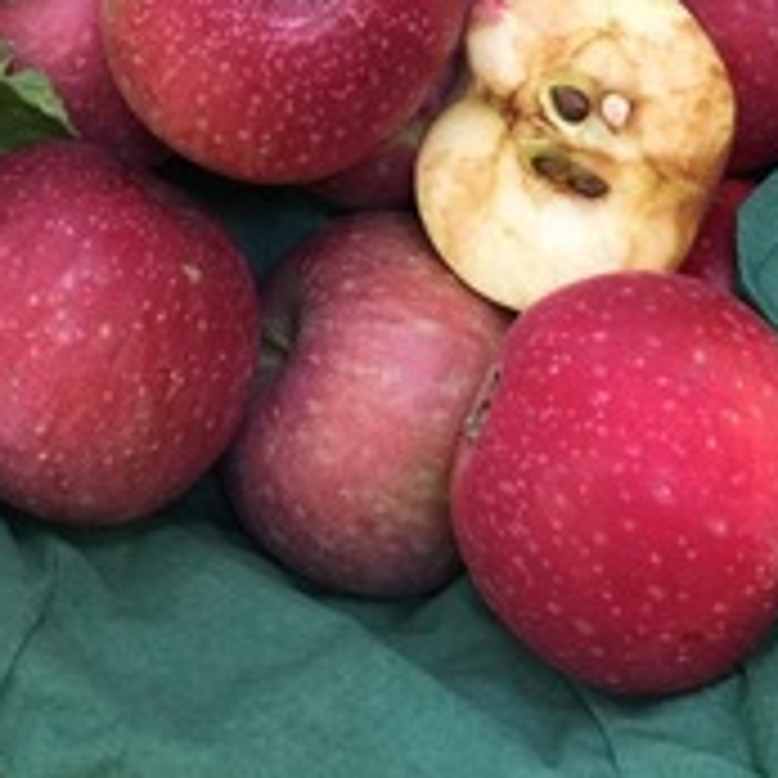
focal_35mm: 76
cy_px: -369
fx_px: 1933
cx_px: 409
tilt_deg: -64.1
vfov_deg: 19.9
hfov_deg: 22.8
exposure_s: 1/15
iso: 50
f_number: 2.2
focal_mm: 4.15
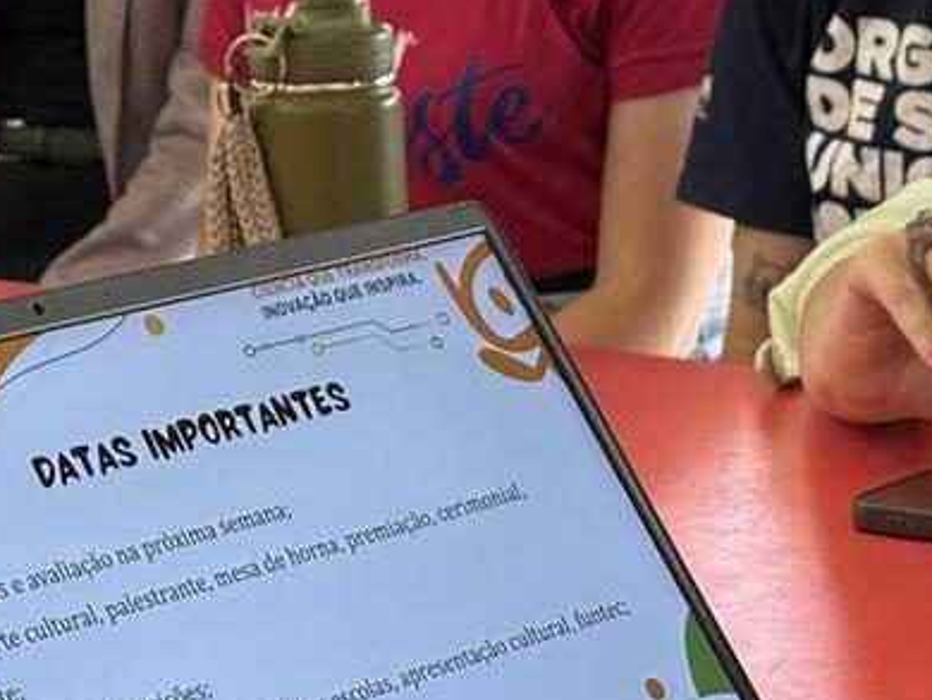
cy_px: -5
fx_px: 4310
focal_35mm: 160
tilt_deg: -5.8
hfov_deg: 12.3
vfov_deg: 9.2
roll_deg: +2.1
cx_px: 370
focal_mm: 5.96
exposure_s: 1/60
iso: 125
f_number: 1.6
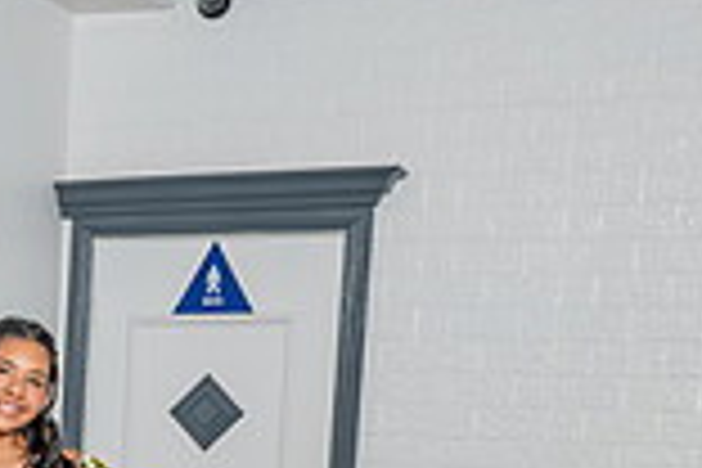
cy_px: 592
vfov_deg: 14.8
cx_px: -261
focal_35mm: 89
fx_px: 1735
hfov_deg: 20.5
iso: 200
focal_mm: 24
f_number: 6.3
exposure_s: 1/160
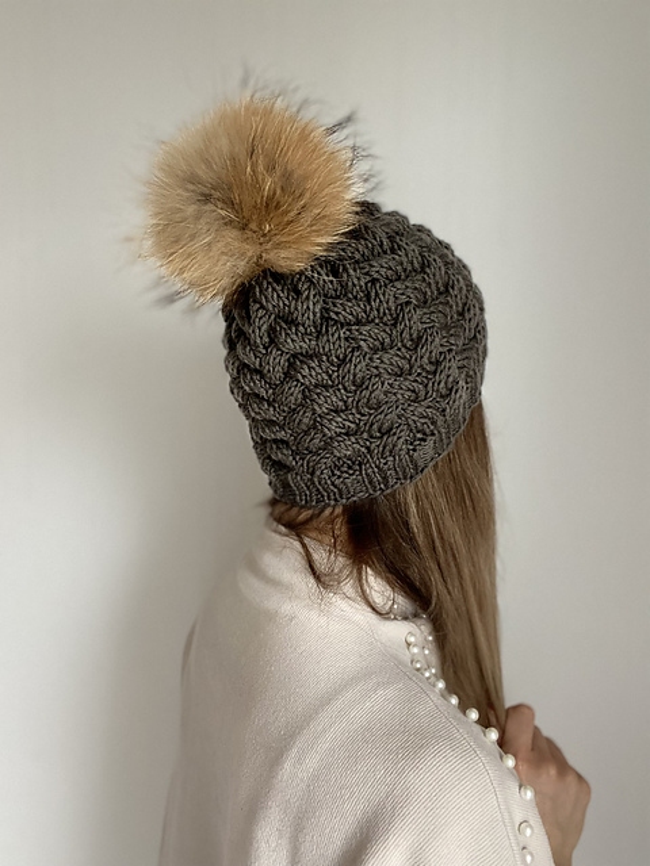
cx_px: 325
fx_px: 751
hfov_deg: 46.8
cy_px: 433
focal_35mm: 30
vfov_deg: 60.0
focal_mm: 2.71
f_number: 2.2
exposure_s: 1/60
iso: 320
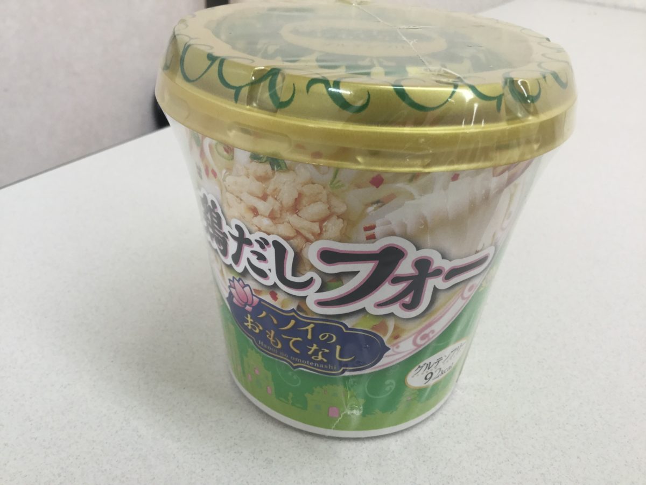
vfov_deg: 45.4
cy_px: 242
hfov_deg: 58.4
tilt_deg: -29.9
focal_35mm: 31
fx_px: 579
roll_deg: -3.8
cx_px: 323
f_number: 2.4
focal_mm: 3.3
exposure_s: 1/40
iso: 25
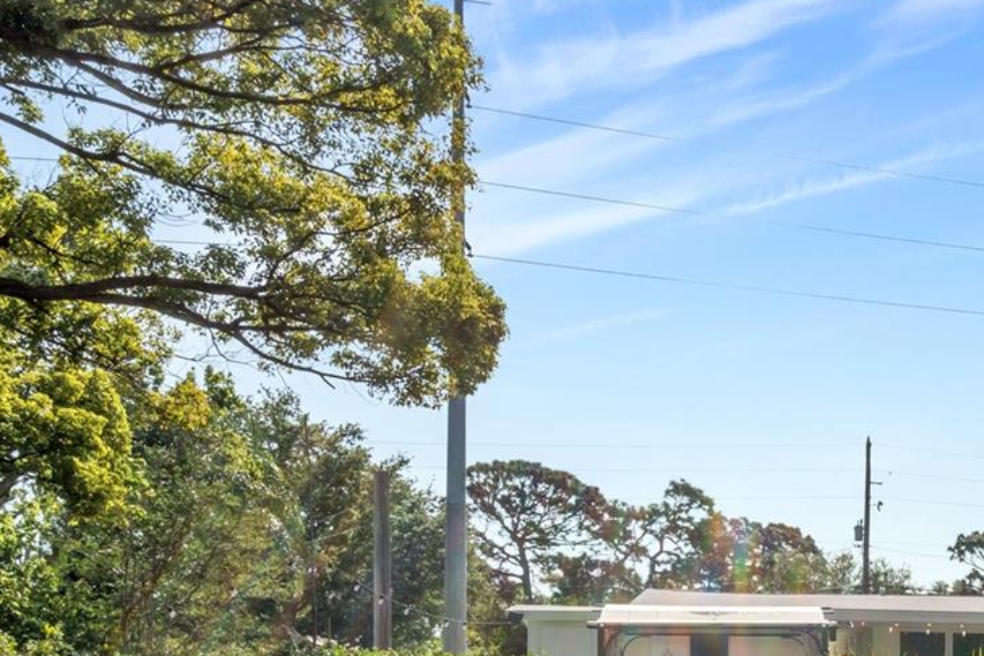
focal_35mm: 46
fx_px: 1258
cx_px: 1028
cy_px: 704
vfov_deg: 27.1
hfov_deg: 37.3
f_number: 20
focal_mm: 21
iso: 320
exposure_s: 1/200
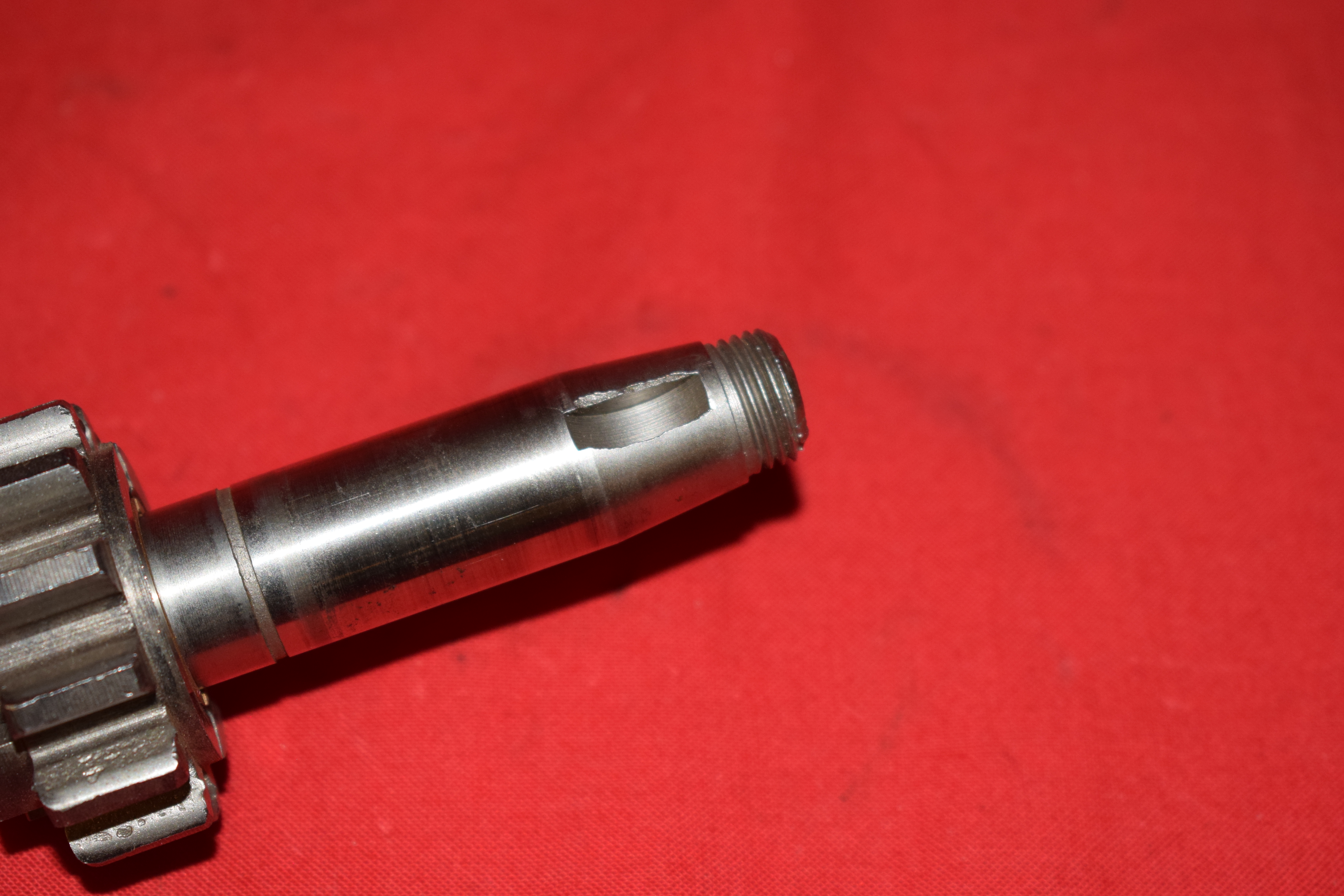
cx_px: 672
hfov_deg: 24.6
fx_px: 3081
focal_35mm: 82
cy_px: 448
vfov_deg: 16.6
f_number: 5.6
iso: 640
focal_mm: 55
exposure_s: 1/160
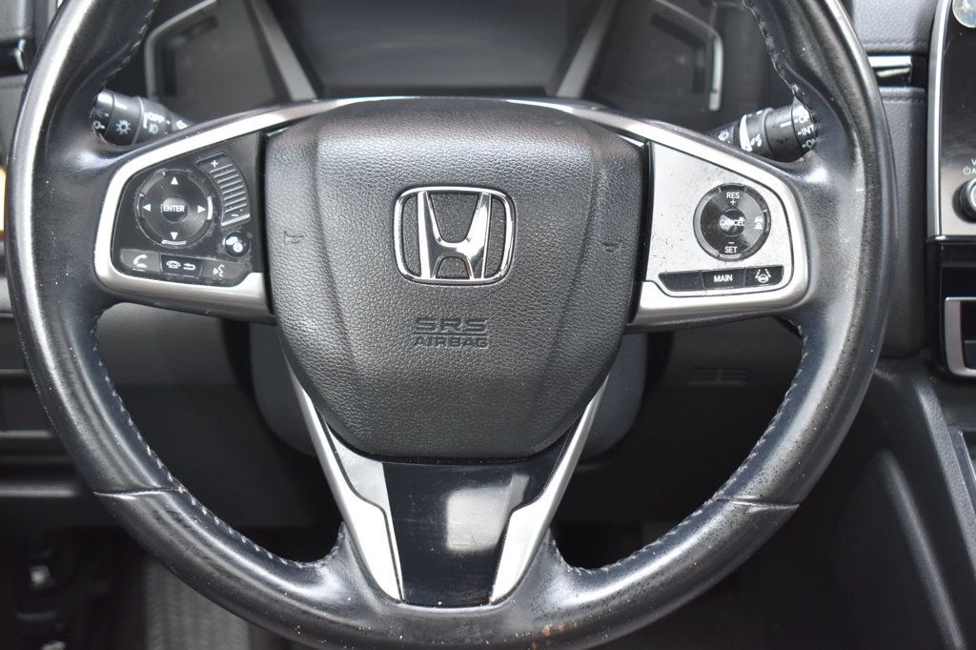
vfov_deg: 20.1
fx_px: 1829
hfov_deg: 29.9
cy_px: 325
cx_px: 488
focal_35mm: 68
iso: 800
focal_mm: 45
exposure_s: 1/125
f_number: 5.6
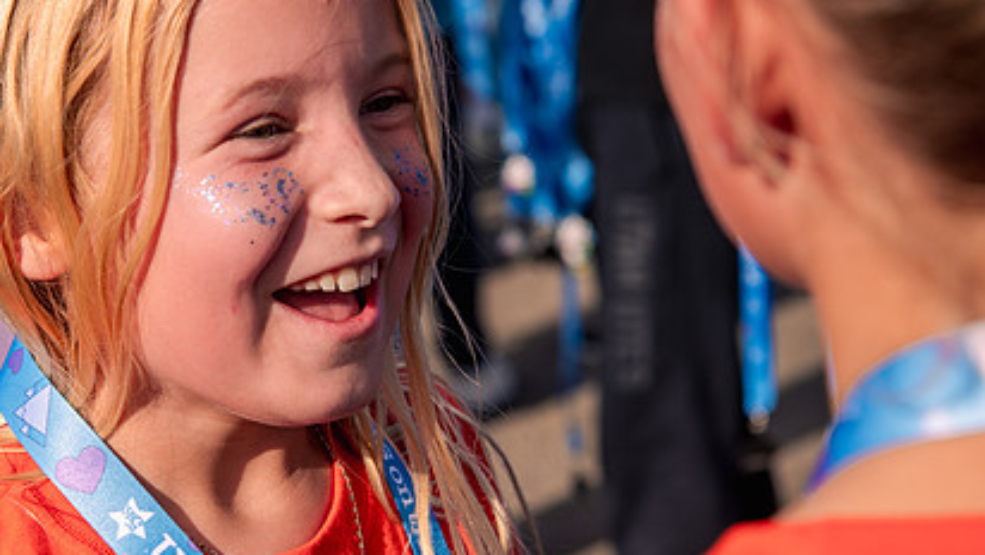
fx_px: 3004
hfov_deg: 18.6
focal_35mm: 115
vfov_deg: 10.5
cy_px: 292
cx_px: 385
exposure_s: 1/1000
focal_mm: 78
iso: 200
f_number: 5.6
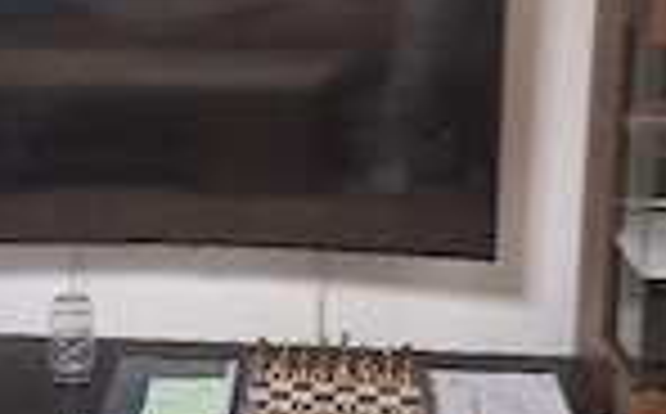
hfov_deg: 30.9
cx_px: 225
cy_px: 86
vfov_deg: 19.4
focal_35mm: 66
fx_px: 1196
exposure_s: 1/50
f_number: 1.8
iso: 160
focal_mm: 5.54
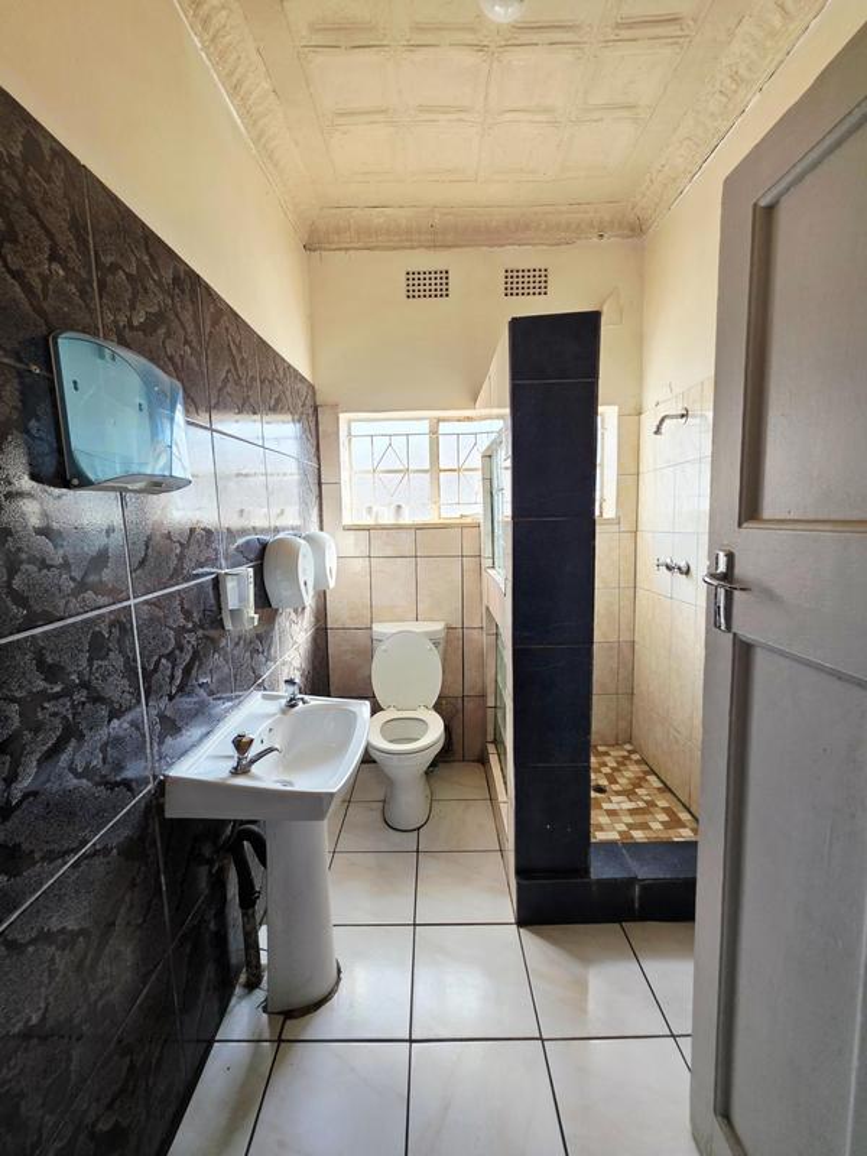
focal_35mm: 13
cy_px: 578
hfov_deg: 89.9
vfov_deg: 106.2
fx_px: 434
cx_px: 434
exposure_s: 1/101
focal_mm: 2.2
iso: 100
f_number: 1.9
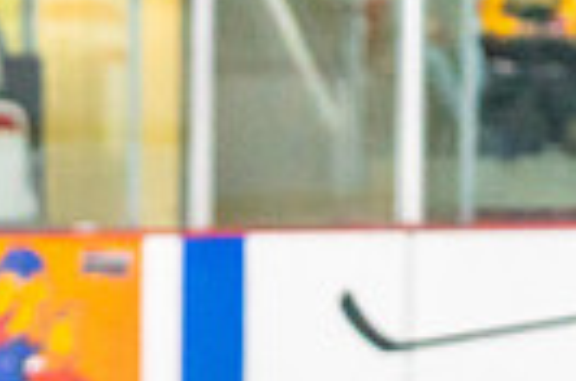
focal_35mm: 436
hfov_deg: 4.7
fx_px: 6959
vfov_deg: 3.1
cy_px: 807
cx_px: -620
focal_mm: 76
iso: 3200
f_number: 2.8
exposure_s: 1/1000
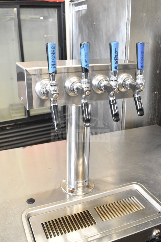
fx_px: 241
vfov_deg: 53.1
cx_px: 80
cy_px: 121
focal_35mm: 36
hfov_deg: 36.9
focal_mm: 24
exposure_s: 1/125
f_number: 5.6
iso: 6400
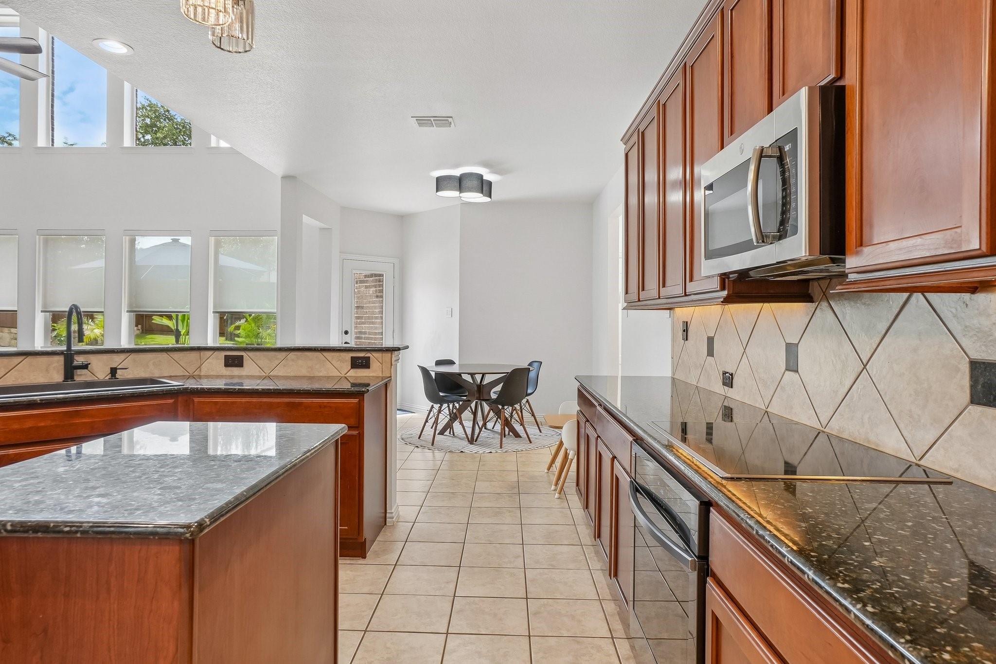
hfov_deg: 81.2
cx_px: 498
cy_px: 332
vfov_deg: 59.5
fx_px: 581
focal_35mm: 21
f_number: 8
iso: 400
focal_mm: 14
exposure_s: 1/20
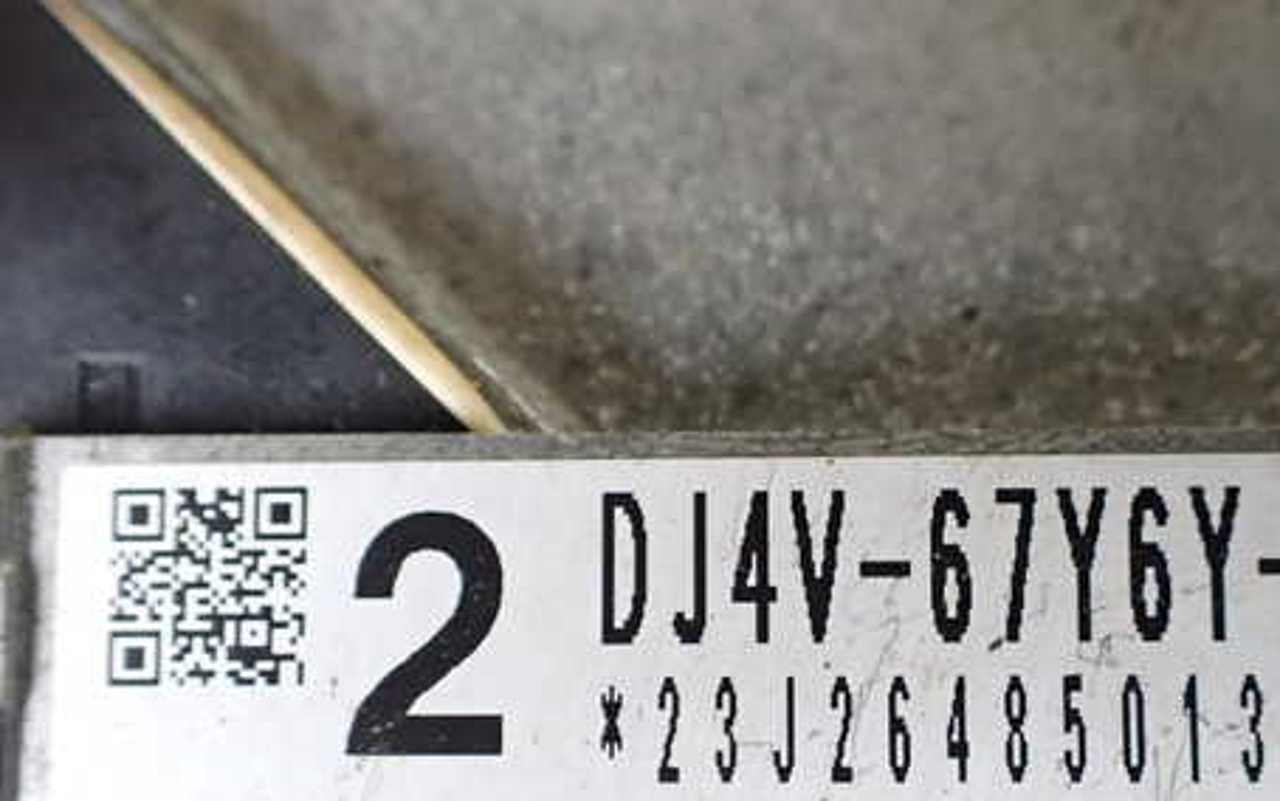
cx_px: 756
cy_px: 567
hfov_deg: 47.0
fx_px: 1465
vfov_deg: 30.2
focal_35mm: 42
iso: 800
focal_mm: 5.4
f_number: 2.3
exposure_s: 1/50
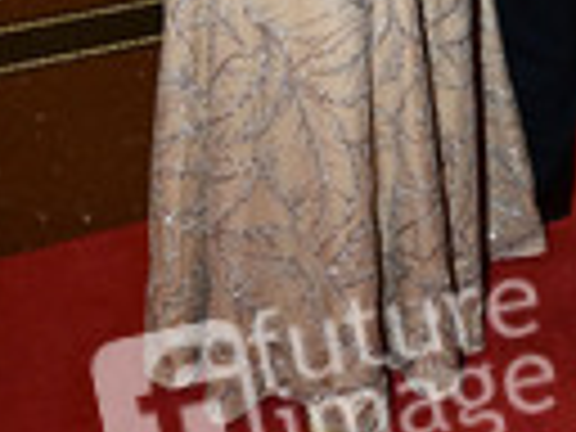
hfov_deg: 26.6
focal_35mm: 72
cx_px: 454
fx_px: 1198
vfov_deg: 17.5
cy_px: -288
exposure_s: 1/200
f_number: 5.6
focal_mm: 24
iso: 4000
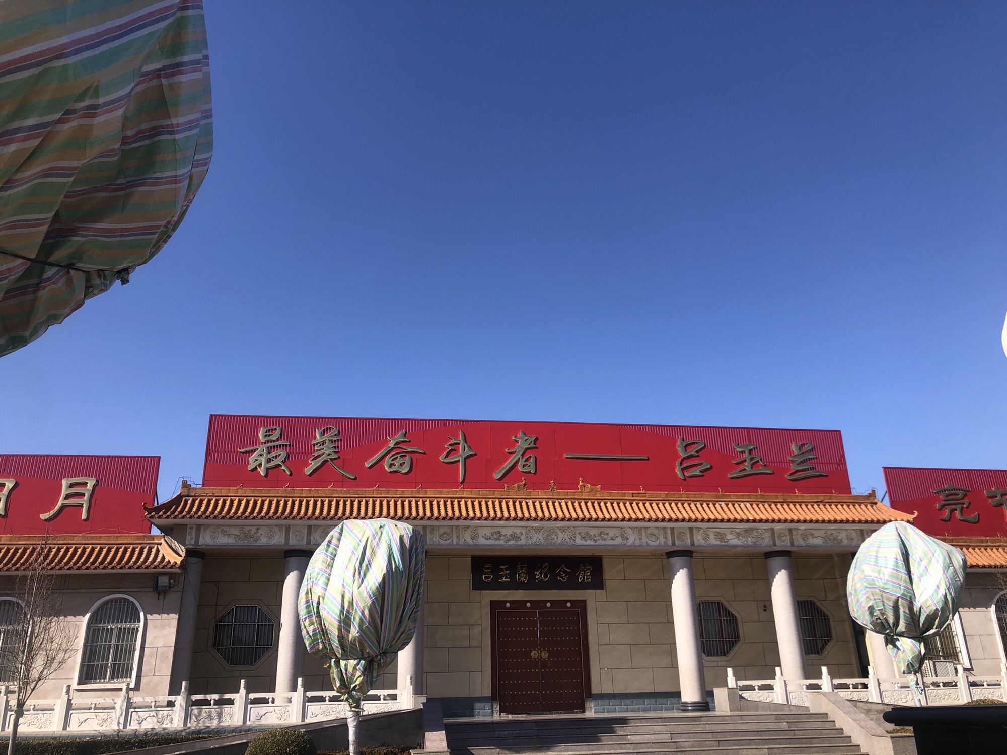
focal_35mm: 28
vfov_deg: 49.7
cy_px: 378
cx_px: 504
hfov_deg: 63.4
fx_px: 815
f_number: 1.8
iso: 20
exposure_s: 1/1715
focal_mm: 3.99
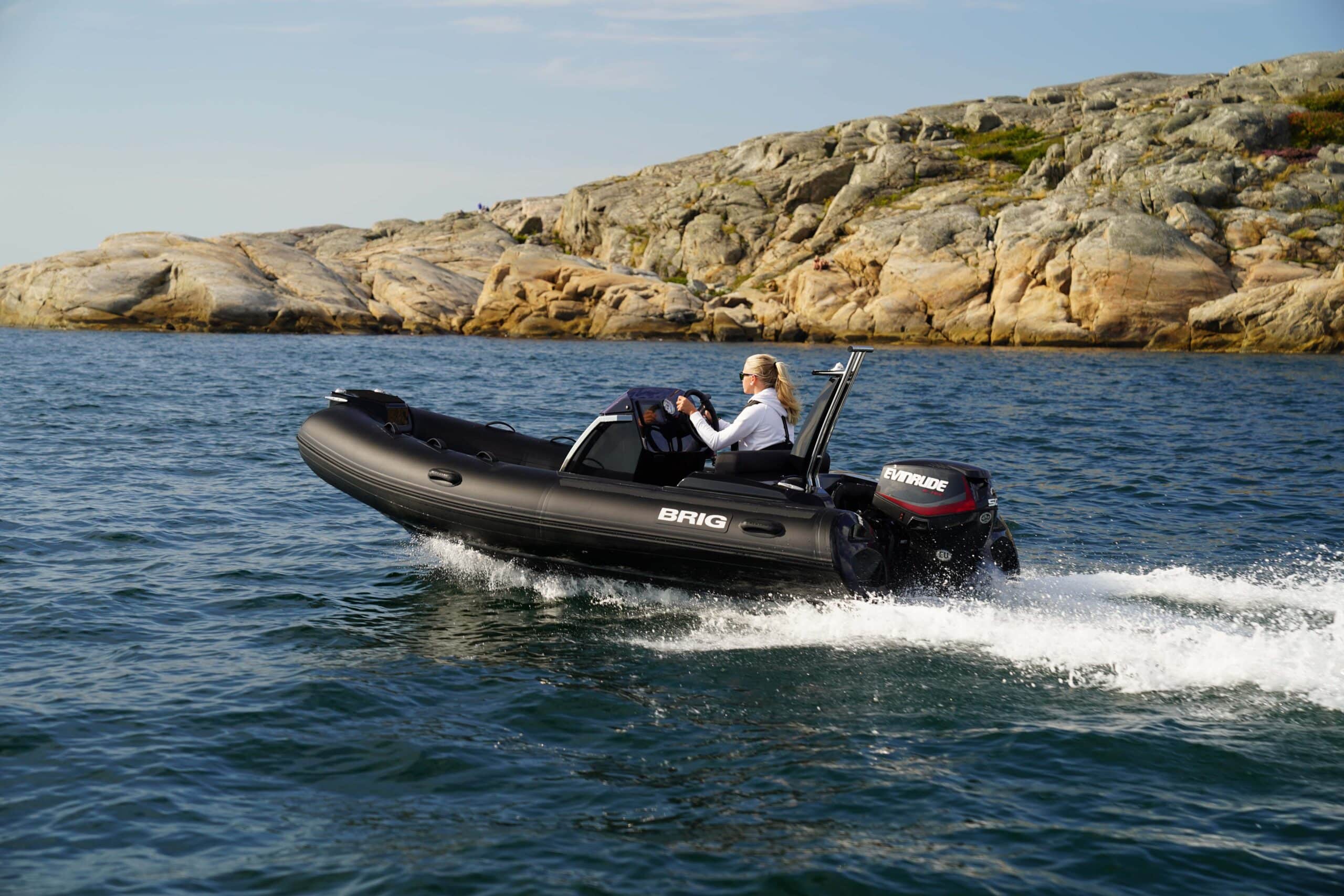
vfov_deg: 19.5
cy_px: 448
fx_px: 2613
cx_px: 672
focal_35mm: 70
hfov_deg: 28.8
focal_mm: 70
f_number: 4
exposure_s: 1/800
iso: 200
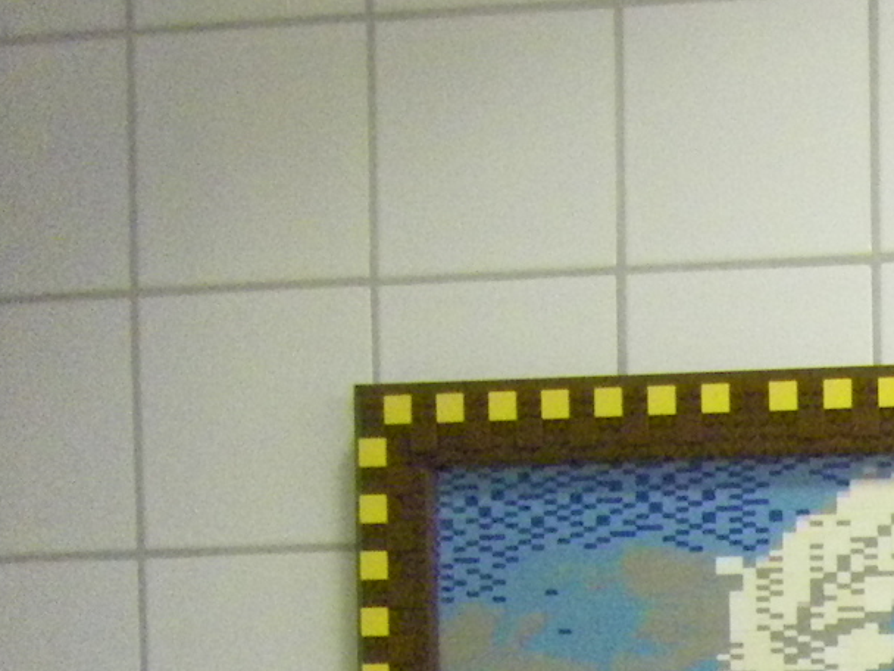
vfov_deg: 10.0
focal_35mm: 144
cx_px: 1689
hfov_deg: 12.4
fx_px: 3719
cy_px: 970
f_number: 3.5
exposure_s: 1/50
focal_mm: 6.3
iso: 800
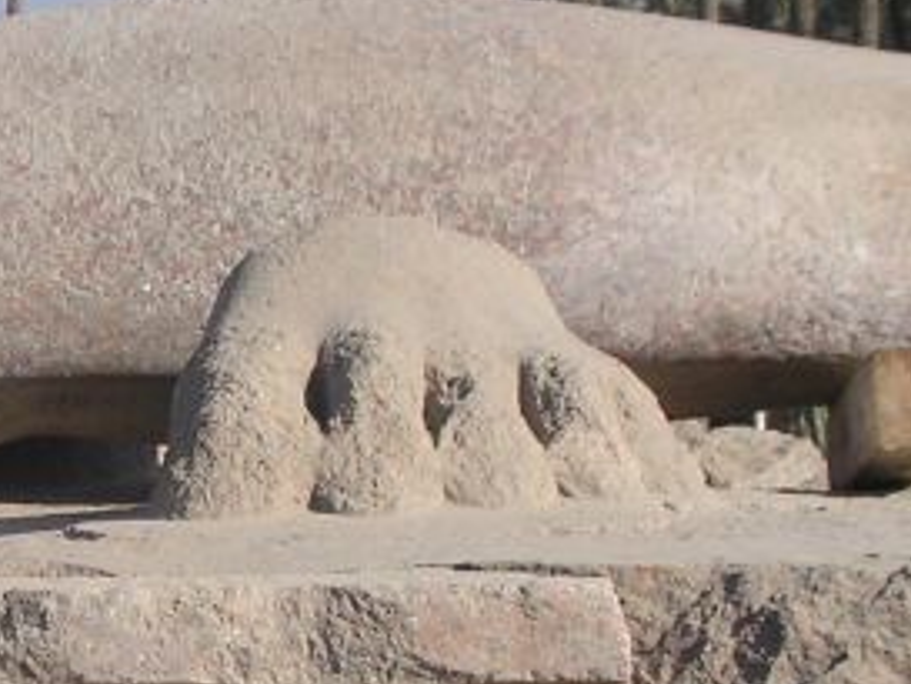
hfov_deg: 17.3
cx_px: 8
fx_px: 2923
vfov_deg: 13.2
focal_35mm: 111
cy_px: 627
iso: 50
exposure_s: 1/180
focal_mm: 5.7
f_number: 6.7
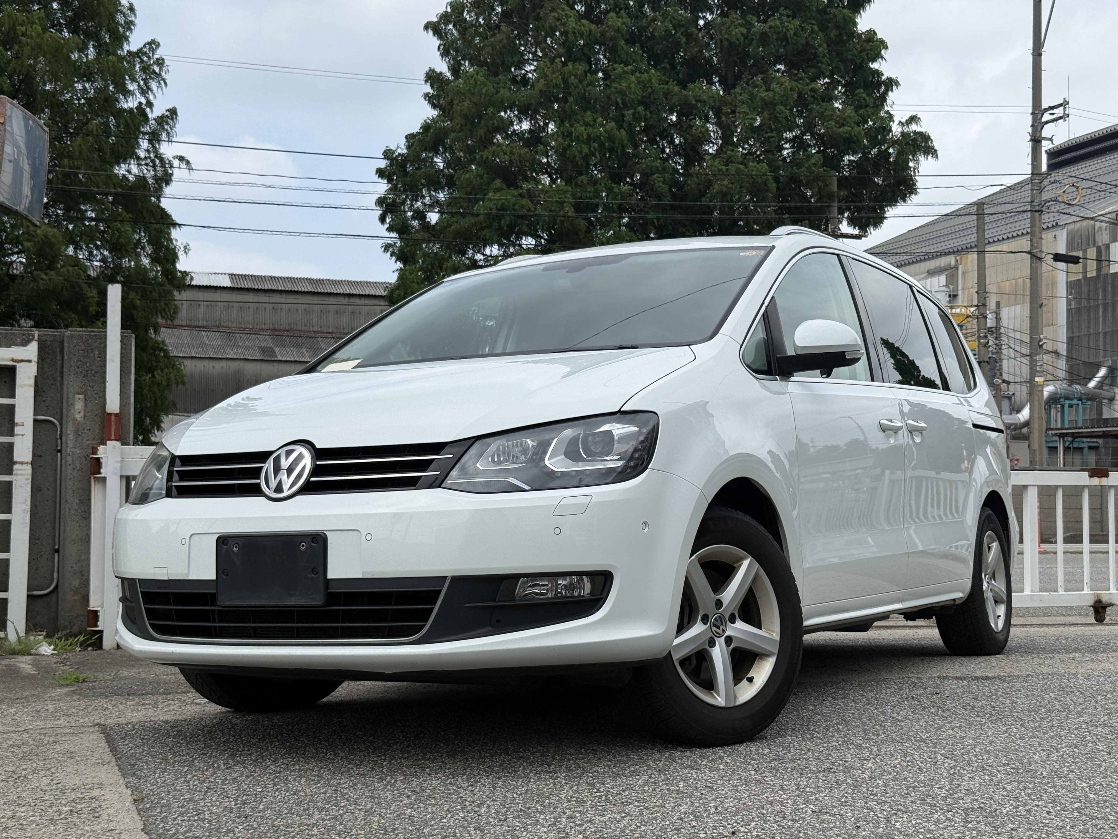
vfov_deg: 30.3
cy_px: 420
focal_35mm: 48
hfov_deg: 39.7
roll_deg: -0.2
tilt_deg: +2.6
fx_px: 1550
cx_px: 559
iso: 64
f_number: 1.78
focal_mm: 6.76
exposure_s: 1/6536
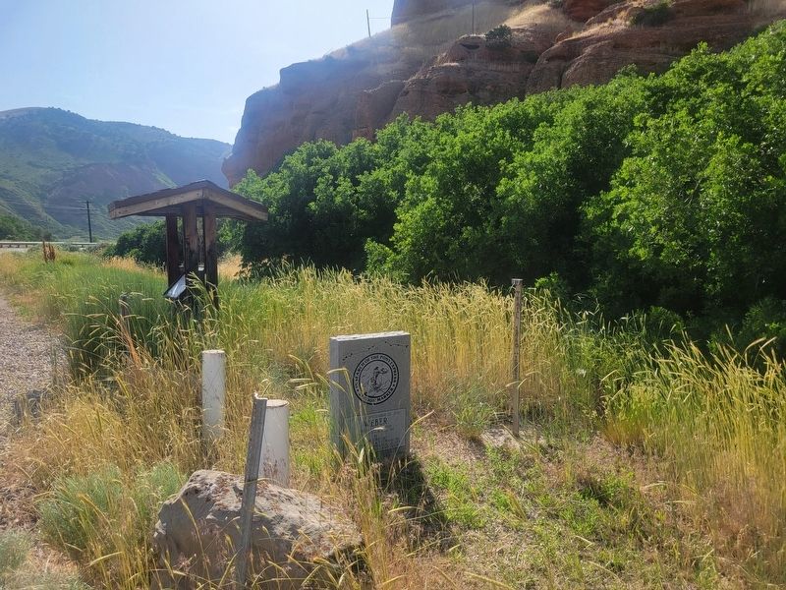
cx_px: 393
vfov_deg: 53.1
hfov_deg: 67.3
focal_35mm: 26
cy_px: 295
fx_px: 590
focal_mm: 5.4
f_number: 1.8
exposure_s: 1/1789
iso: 40
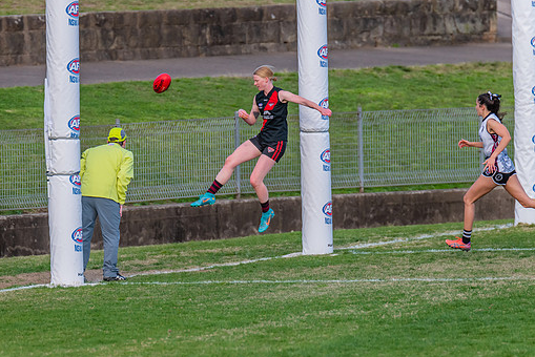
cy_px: 210
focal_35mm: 531
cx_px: 253
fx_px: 7895
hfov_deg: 3.9
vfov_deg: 2.6
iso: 800
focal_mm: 420
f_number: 5.6
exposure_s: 1/1250
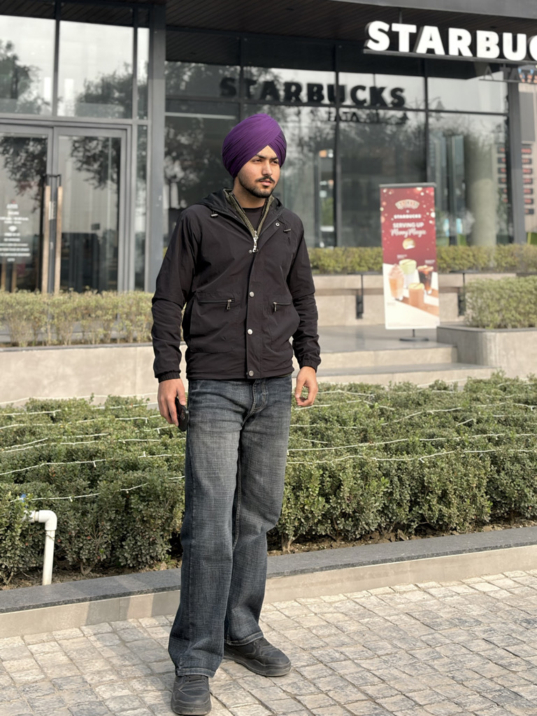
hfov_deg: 28.0
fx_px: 1076
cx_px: 268
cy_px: 358
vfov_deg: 36.8
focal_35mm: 52
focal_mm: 5.96
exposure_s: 1/1287
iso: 32
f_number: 1.6
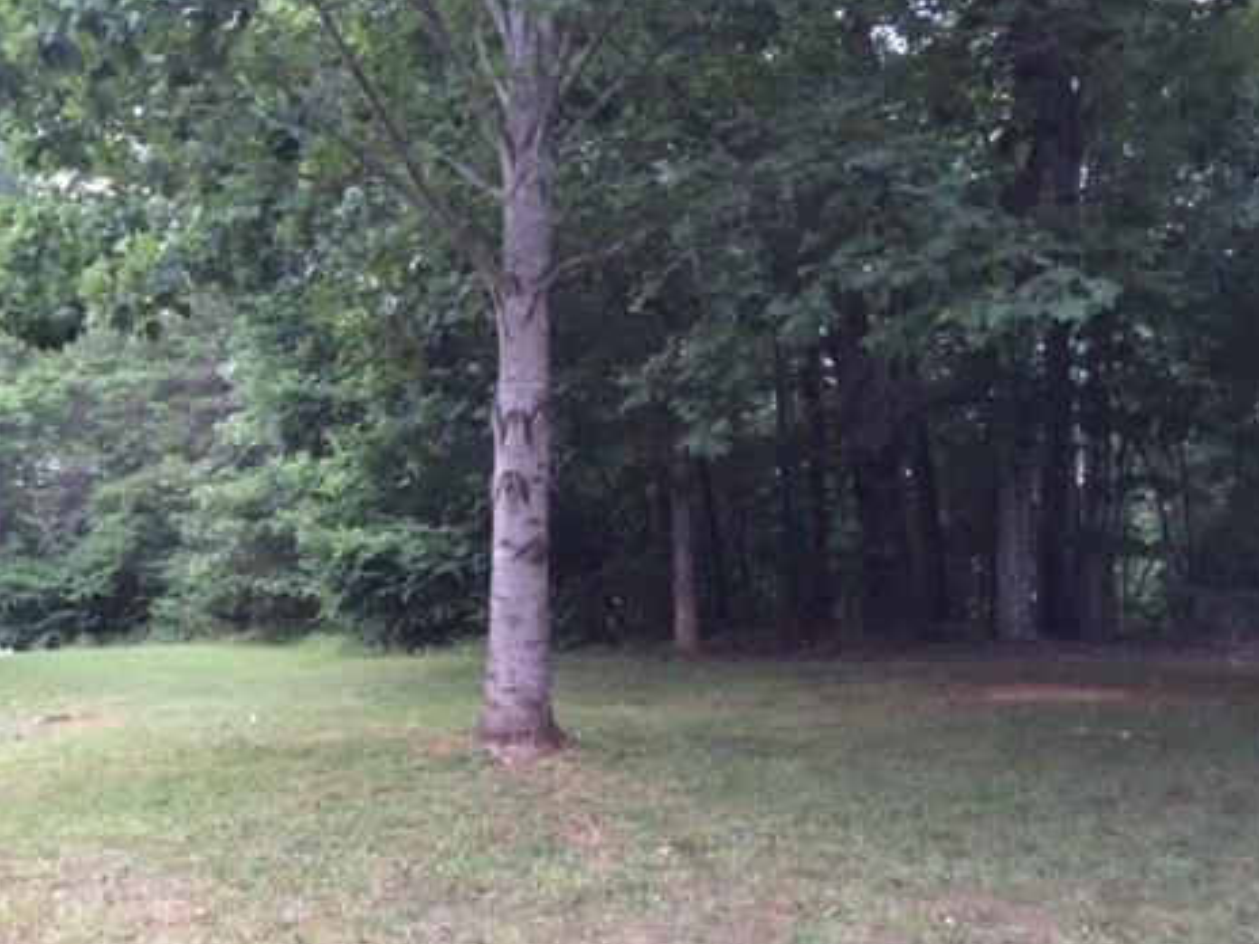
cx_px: 407
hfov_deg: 46.0
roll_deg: -2.1
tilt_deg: +0.6
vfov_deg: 35.7
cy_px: 597
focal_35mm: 40
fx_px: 1455
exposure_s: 1/4
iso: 100
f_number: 2.2
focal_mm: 4.15
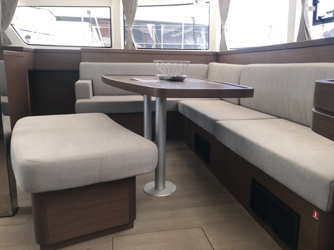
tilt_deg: -10.1
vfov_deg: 49.7
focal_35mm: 28
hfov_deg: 63.4
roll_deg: -0.9
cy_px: 125
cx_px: 167
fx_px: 270
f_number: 1.8
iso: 20
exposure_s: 1/104
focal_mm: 3.99
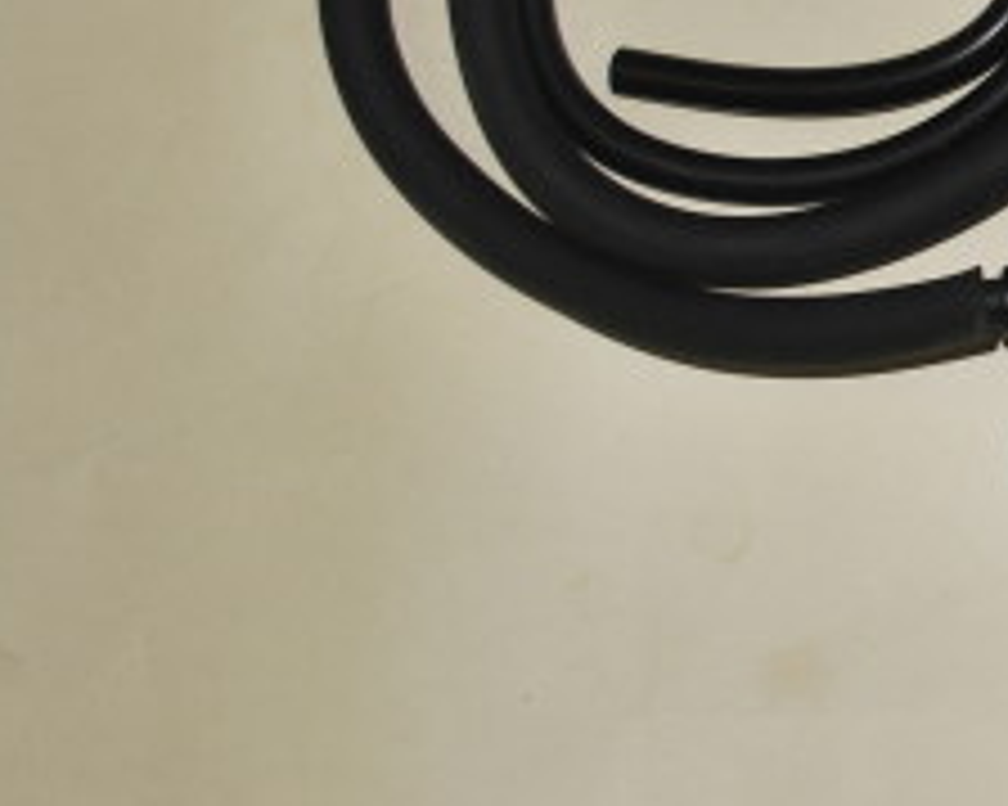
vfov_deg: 10.2
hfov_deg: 12.0
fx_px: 4503
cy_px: 72
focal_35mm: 151
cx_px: 1629
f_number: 4.8
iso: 100
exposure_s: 1/200
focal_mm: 32
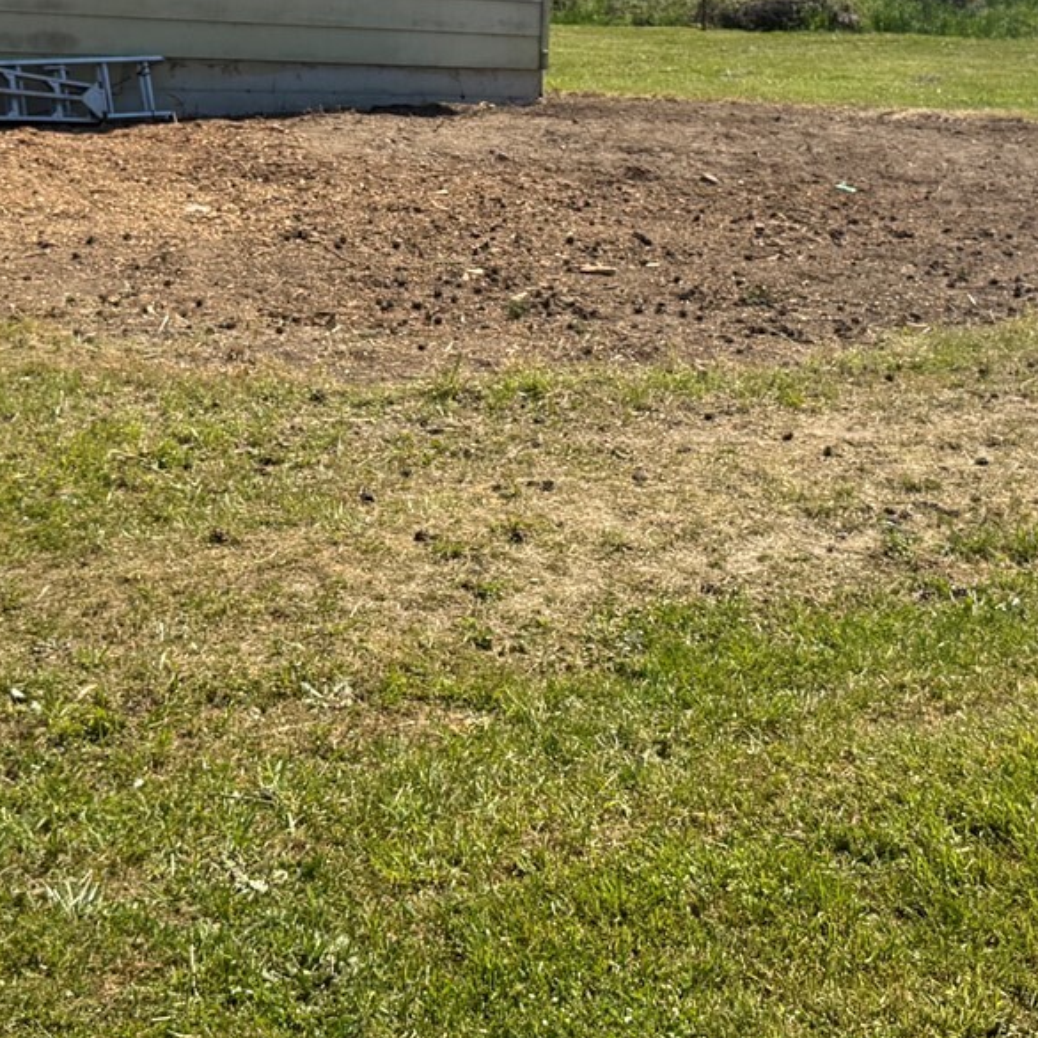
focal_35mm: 58
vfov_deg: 28.7
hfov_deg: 29.5
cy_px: 167
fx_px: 1968
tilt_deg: -3.0
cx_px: 449
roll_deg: -2.1
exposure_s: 1/4673
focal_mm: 6.76
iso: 80
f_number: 1.78
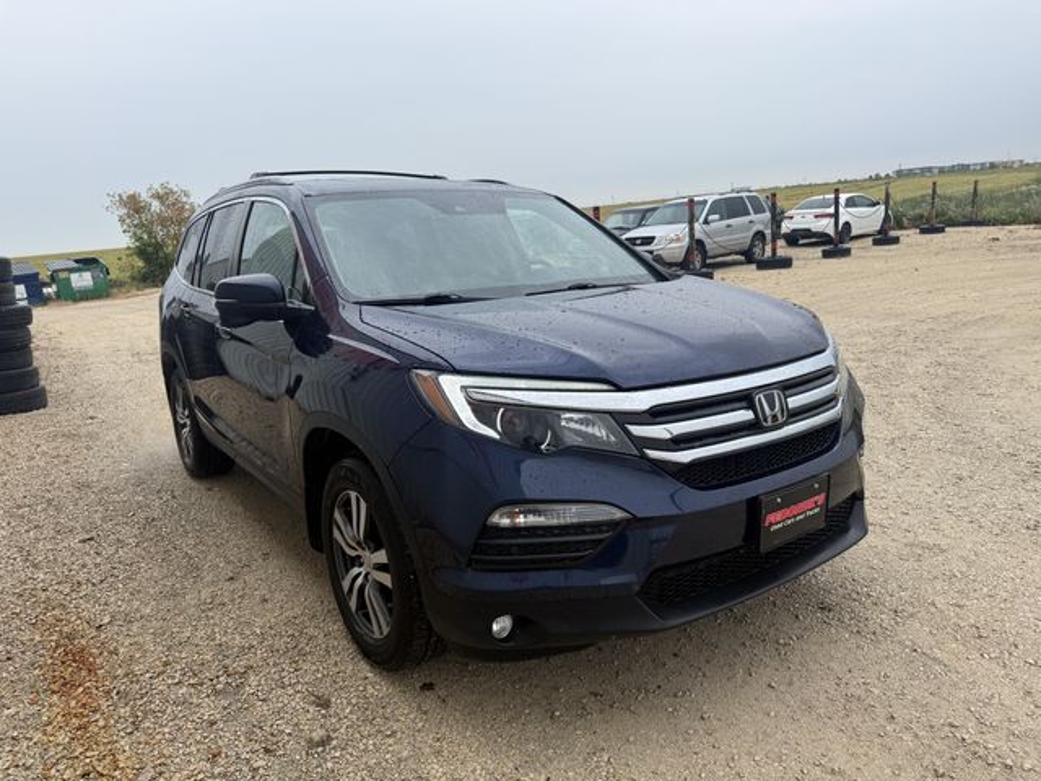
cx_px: 520
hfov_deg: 71.6
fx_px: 722
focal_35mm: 24
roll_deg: +5.0
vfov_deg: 56.8
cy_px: 390
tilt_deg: -13.7
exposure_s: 1/1585
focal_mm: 6.76
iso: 80
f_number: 1.78
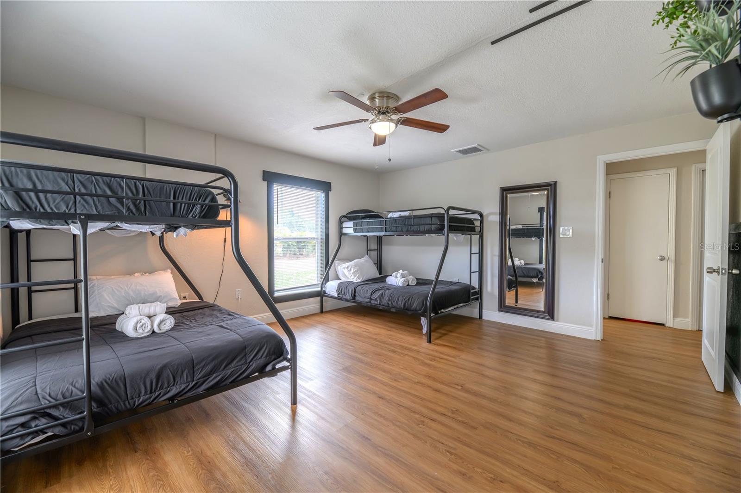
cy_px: 246
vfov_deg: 81.2
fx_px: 288
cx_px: 370
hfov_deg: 104.3
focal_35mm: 14
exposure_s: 1/160
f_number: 7.1
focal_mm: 14
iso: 500
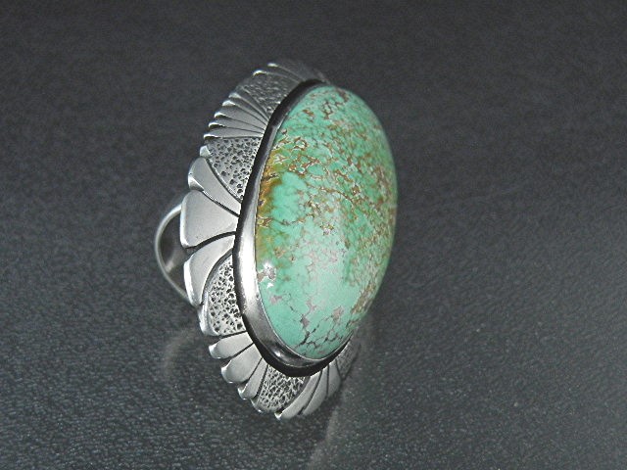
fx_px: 1395
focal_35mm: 77
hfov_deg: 25.3
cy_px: 235
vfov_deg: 19.1
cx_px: 314
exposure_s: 1/30
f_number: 8.6
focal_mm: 13.9
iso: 800
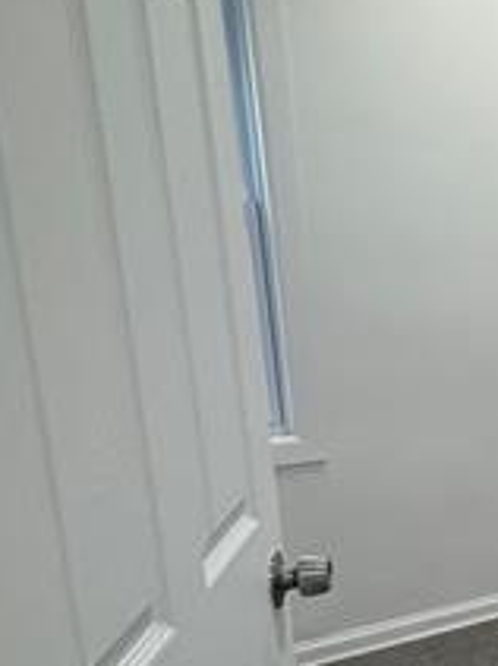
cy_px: 436
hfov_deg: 21.7
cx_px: 823
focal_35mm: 51
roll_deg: -1.0
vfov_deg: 37.2
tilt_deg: -12.9
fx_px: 979
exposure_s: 1/120
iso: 200
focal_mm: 2.22
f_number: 2.2
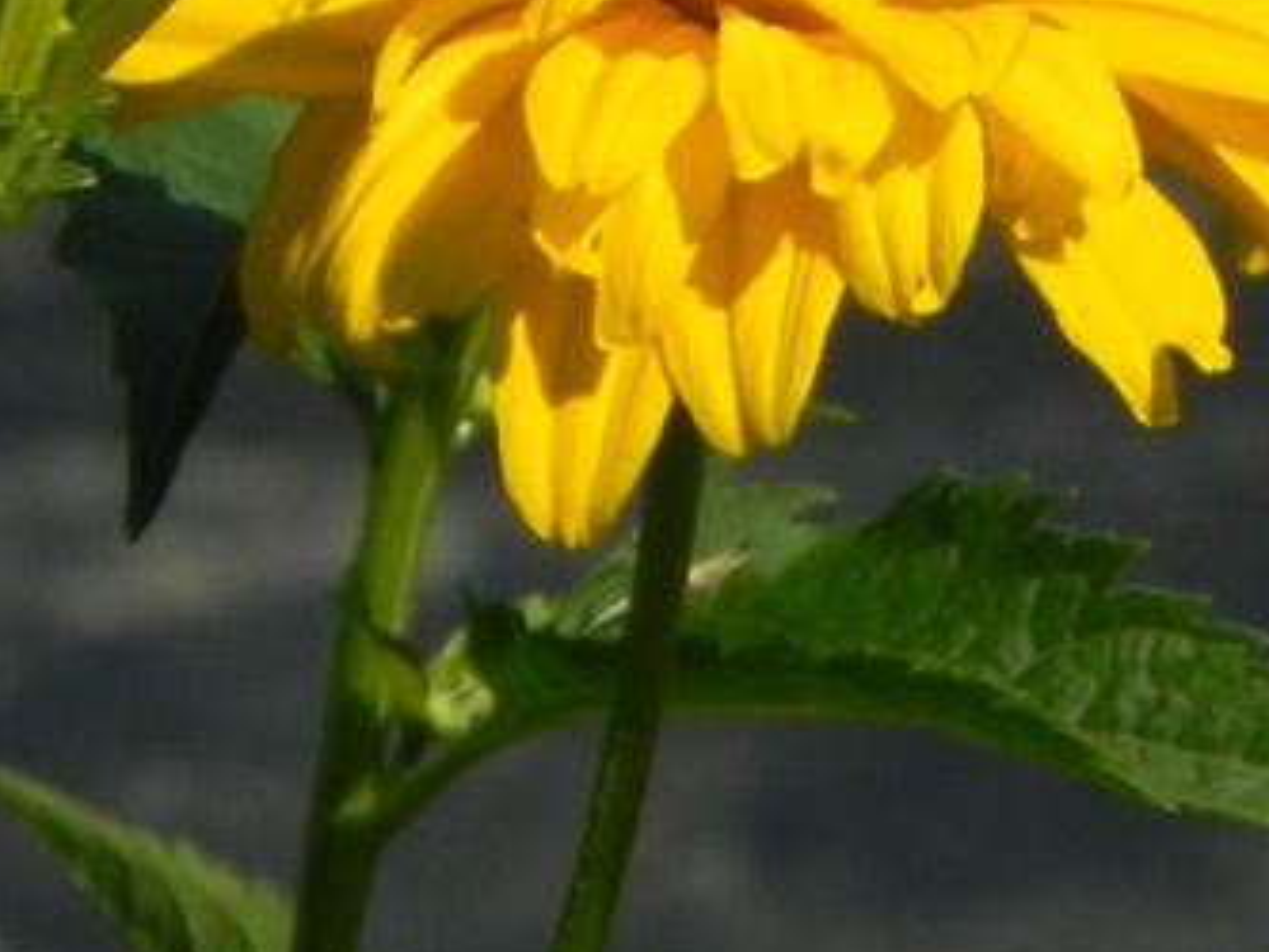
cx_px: 1416
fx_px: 29008
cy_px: 792
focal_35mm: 791
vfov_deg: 1.9
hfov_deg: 2.5
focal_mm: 44
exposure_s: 1/640
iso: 160
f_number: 8
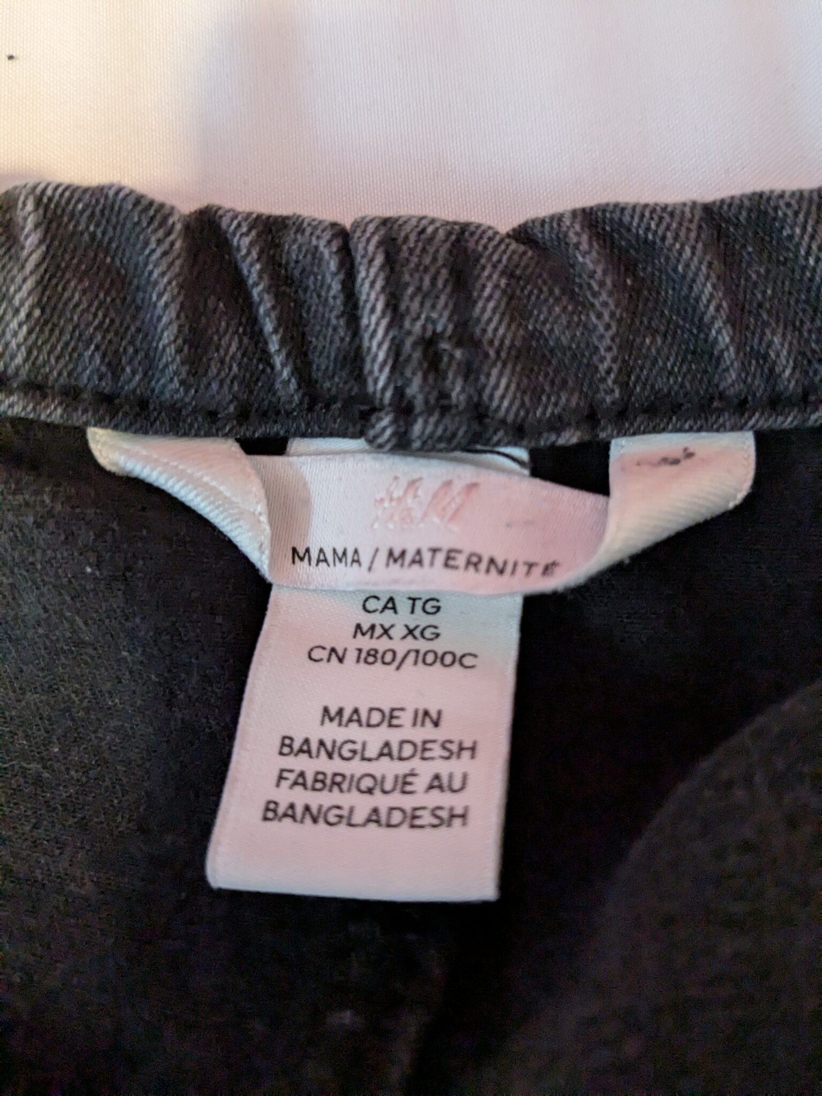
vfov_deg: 65.3
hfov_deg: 51.4
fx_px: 855
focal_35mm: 27
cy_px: 548
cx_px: 411
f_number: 1.73
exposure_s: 1/60
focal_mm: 4.38
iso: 1452
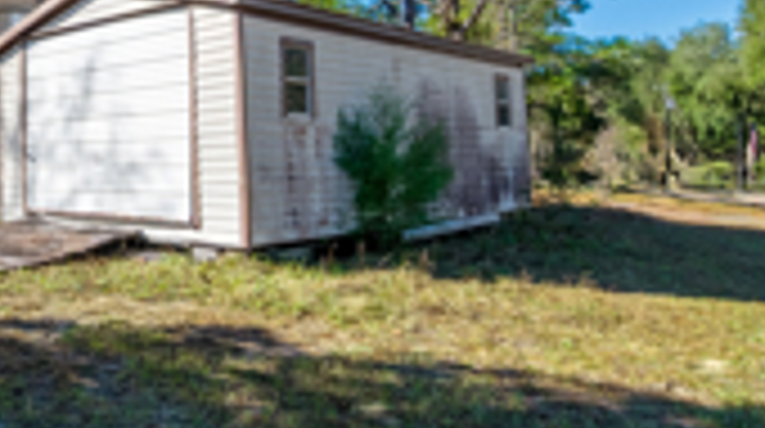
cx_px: -7
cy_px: 126
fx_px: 709
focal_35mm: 35
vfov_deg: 33.1
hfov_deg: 46.9
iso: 400
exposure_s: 1/3200
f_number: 9
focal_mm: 14
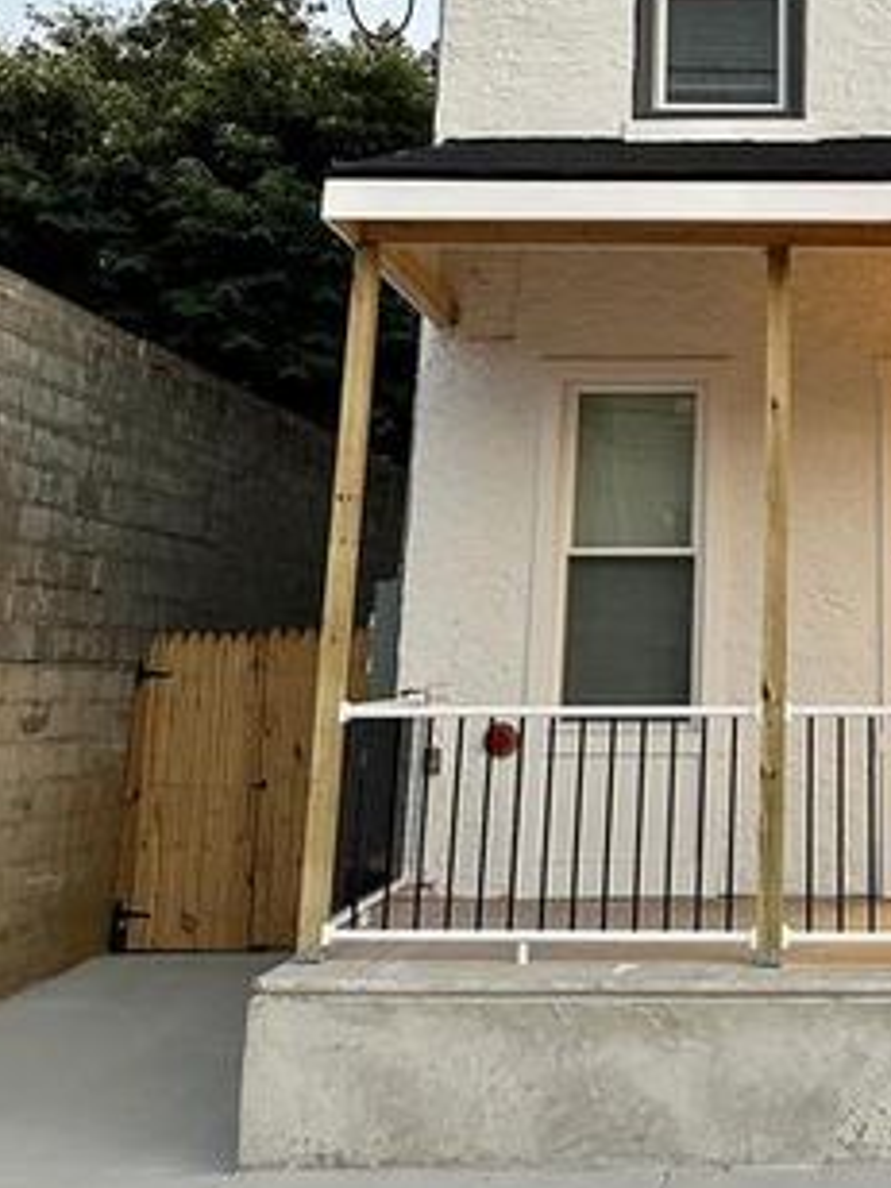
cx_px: 837
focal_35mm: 52
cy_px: 245
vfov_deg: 35.7
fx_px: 1785
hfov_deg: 26.9
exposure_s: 1/60
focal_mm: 6.86
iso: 500
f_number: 1.78
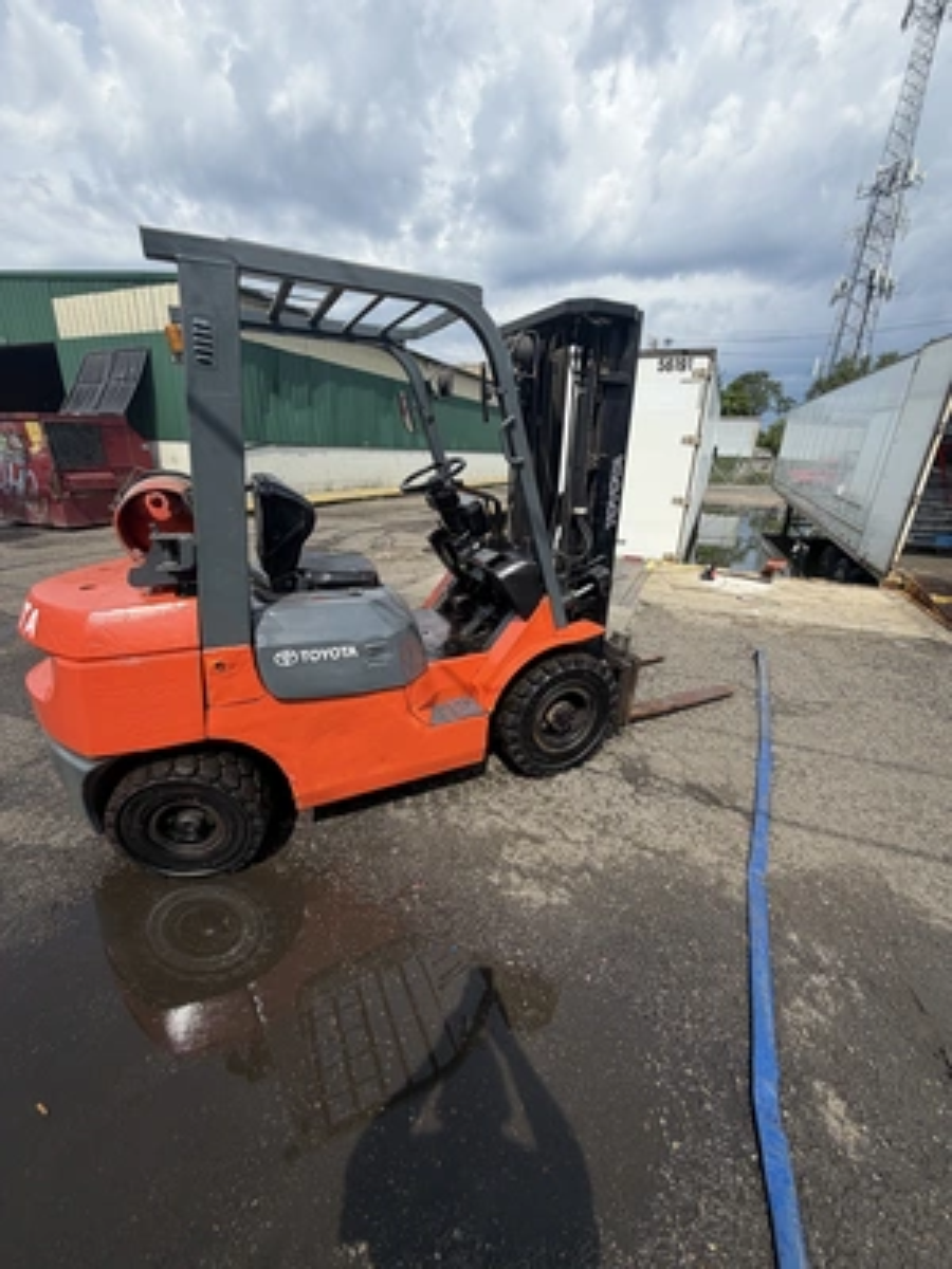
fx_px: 513
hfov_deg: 85.7
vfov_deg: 102.1
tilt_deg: -18.2
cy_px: 634
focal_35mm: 14
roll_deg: -3.5
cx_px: 476
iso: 20
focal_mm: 2.22
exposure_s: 1/942
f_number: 2.2
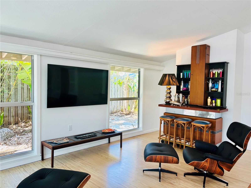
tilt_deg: -3.3
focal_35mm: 26
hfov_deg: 67.3
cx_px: 126
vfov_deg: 53.1
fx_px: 189
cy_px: 94
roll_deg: -1.6
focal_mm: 5.96
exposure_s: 1/120
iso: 80
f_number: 1.6
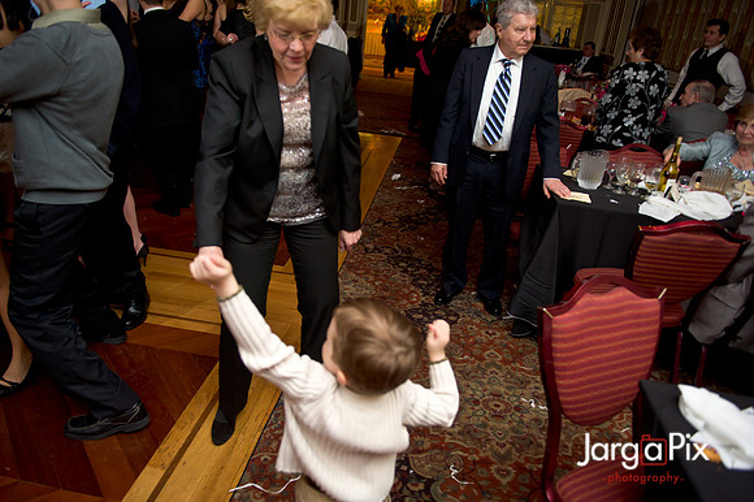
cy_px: 251
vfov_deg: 47.9
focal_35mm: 27
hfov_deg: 67.4
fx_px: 565
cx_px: 377
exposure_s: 1/100
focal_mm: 27
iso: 1600
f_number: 3.2
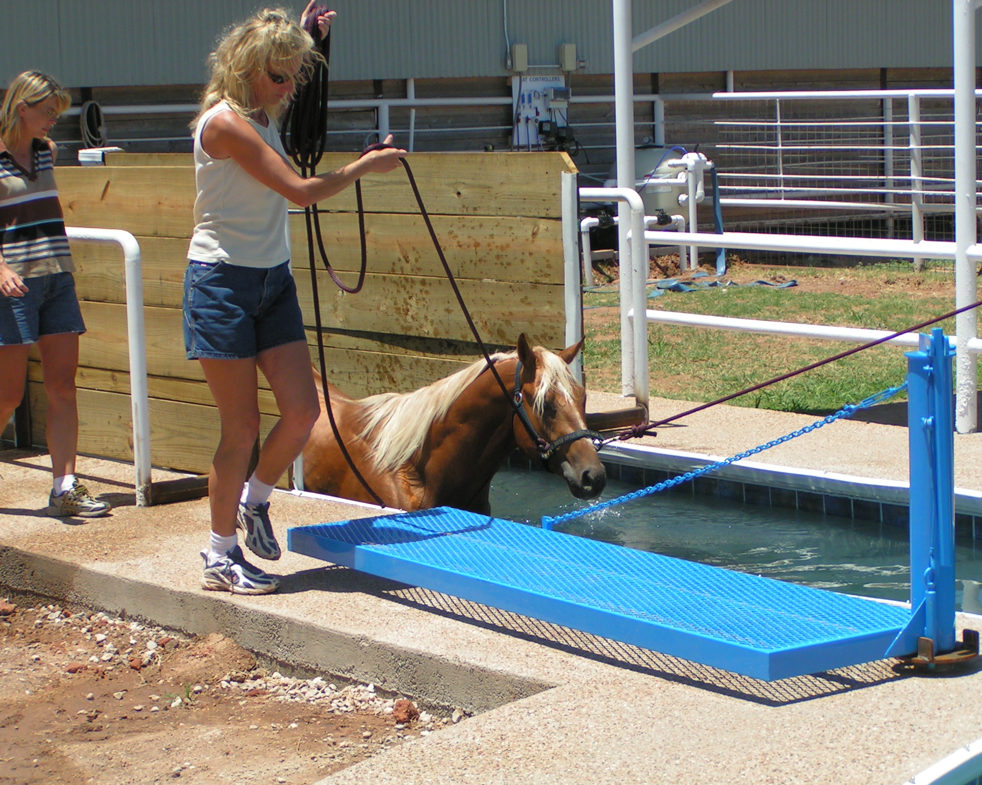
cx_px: 493
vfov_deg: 17.9
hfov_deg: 22.2
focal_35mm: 86
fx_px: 2500
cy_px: 394
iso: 50
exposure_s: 1/1000
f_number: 3.2
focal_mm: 12.6
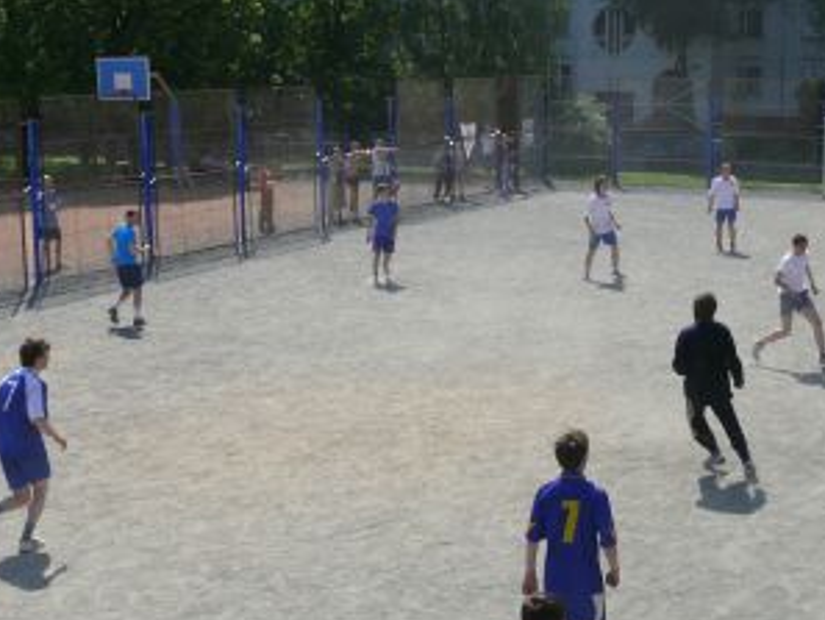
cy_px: 395
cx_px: 600
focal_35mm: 66
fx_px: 1574
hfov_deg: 29.0
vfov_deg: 22.2
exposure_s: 1/400
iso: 100
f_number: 5.6
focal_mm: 7.4
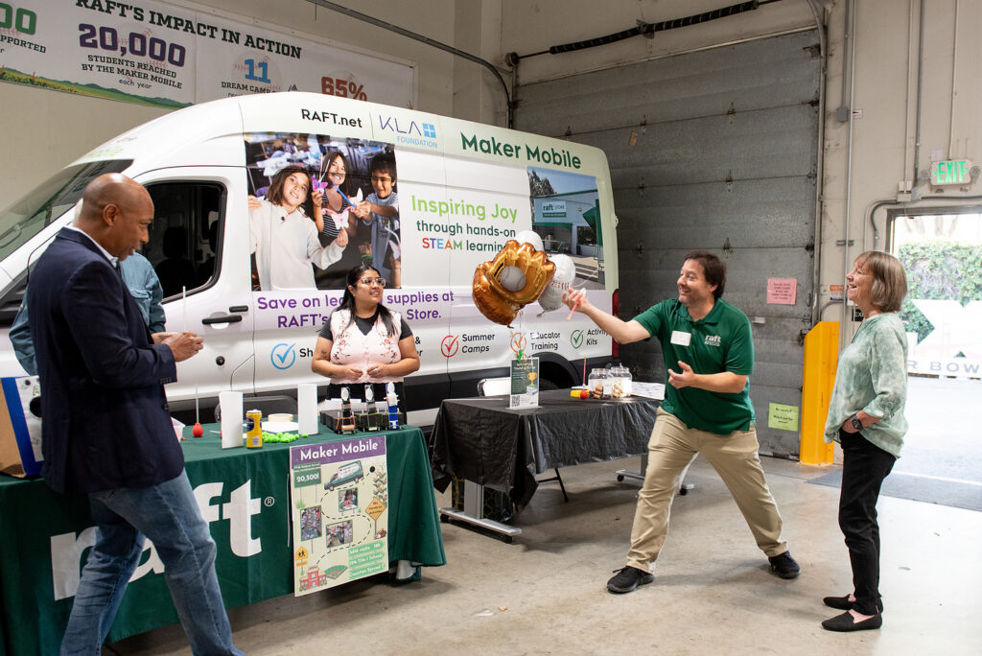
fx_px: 820
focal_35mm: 30
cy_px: 350
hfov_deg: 61.4
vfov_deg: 43.6
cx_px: 579
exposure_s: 1/200
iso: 1100
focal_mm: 24
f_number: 3.5
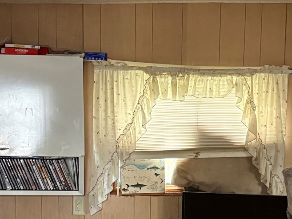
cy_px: 260
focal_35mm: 81
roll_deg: -0.6
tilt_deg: -8.7
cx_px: 161
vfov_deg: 17.4
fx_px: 683
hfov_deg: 24.1
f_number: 1.6
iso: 640
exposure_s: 1/37
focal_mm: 5.96
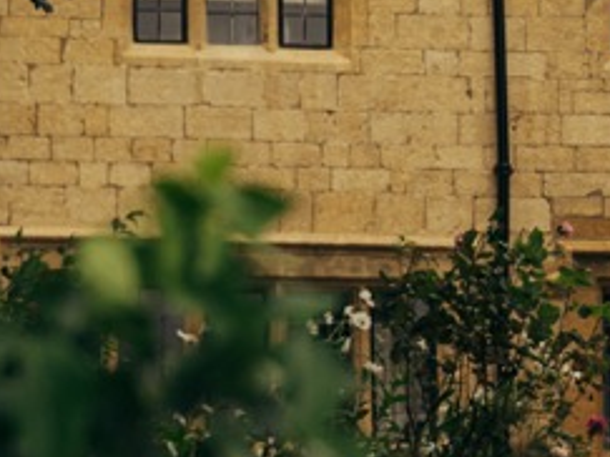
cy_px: 87
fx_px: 9370
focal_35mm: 532
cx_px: 1225
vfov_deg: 2.8
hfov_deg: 3.7
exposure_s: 1/200
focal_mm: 105
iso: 160
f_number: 4
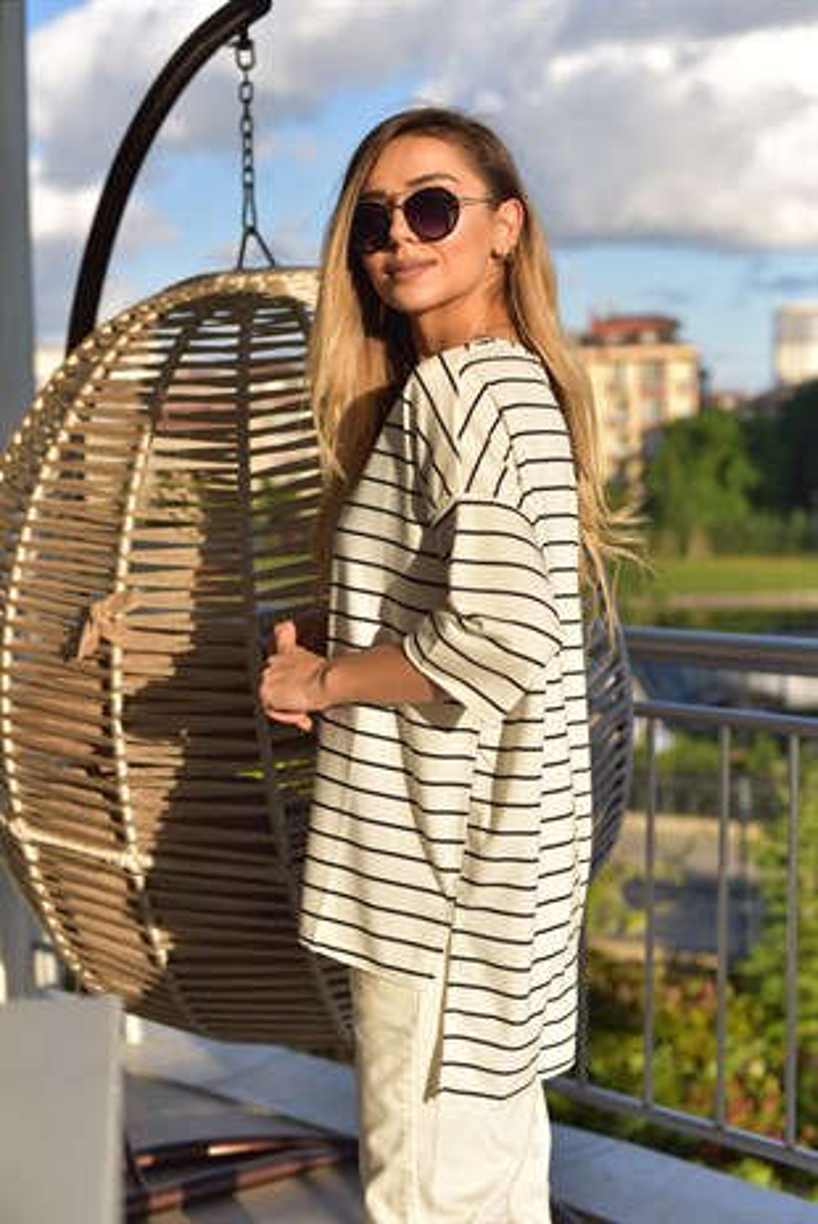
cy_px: 612
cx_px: 409
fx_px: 1701
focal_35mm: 50
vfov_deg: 39.6
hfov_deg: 27.0
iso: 800
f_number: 3.5
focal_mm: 50
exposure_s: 1/8000
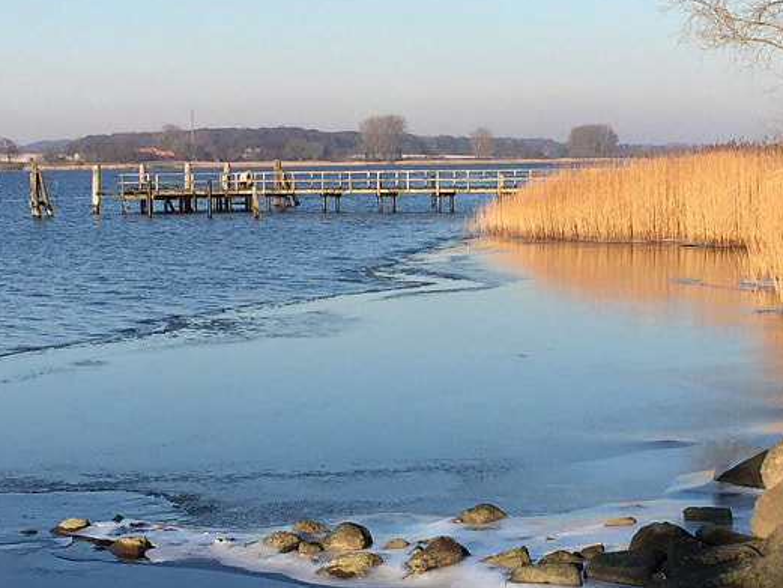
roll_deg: +1.8
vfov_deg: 16.6
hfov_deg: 22.0
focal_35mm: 89
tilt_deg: -4.6
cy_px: 338
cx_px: 427
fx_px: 2014
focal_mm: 4.15
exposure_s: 1/1236
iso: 32
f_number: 2.2
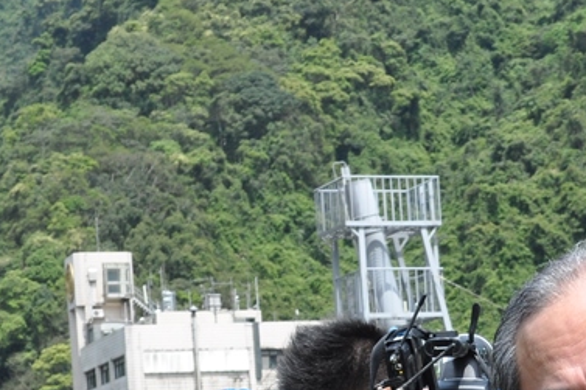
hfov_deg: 16.1
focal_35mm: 126
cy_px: 503
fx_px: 2056
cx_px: 454
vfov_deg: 10.6
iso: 400
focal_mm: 31
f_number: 10
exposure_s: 1/400
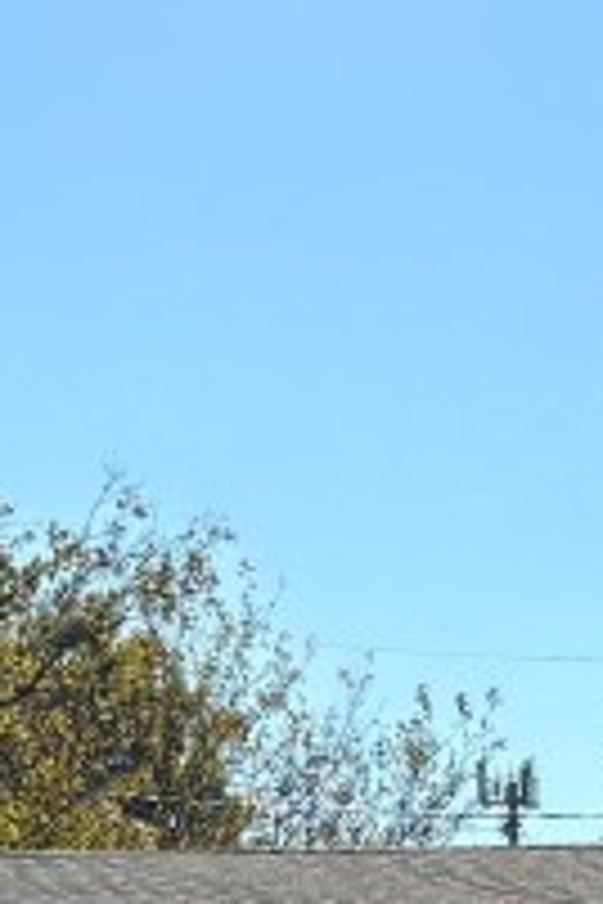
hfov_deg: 9.8
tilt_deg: -5.8
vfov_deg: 13.4
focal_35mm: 138
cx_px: 702
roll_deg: +0.2
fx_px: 3467
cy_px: 1633
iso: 50
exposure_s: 1/3413
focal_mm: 5.96
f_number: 1.6
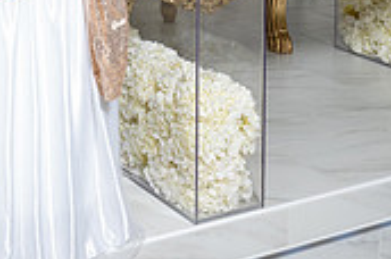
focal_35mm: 94
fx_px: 1019
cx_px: 11
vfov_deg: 13.2
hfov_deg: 21.1
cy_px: -199
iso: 200
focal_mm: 24
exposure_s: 1/160
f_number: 6.3
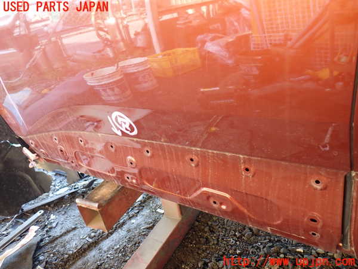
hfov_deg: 60.0
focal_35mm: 30
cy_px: 134
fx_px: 310
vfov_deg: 46.8
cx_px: 179
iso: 200
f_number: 2.3
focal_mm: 5.4
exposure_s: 1/60
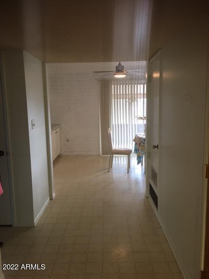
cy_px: 140
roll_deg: +0.3
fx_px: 233
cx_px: 104
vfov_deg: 61.7
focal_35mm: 29
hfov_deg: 48.2
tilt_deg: -6.4
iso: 25
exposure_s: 1/15
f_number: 2.2
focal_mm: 4.15
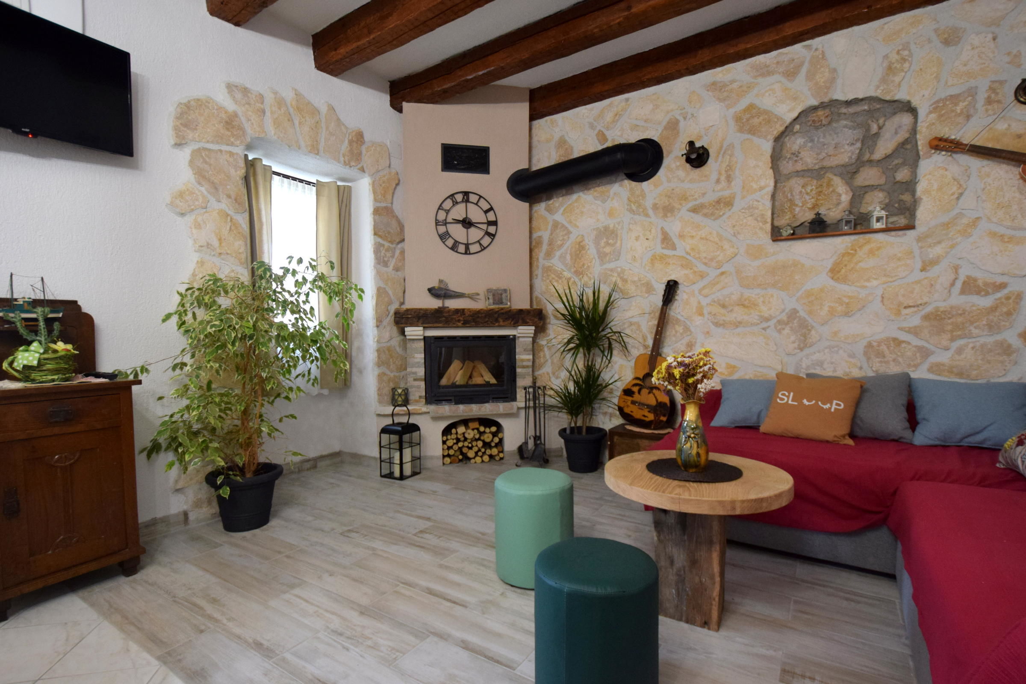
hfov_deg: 100.4
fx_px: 427
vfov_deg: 77.3
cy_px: 342
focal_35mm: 15
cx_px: 513
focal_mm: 10
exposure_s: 1/60
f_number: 3.5
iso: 1000
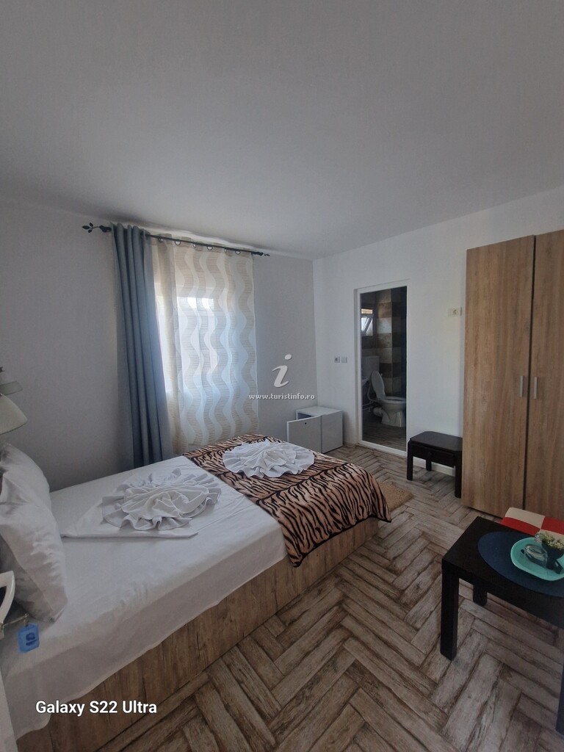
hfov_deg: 89.9
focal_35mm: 13
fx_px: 282
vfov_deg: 106.2
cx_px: 282
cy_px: 376
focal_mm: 2.2
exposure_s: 1/60
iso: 250
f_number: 2.2
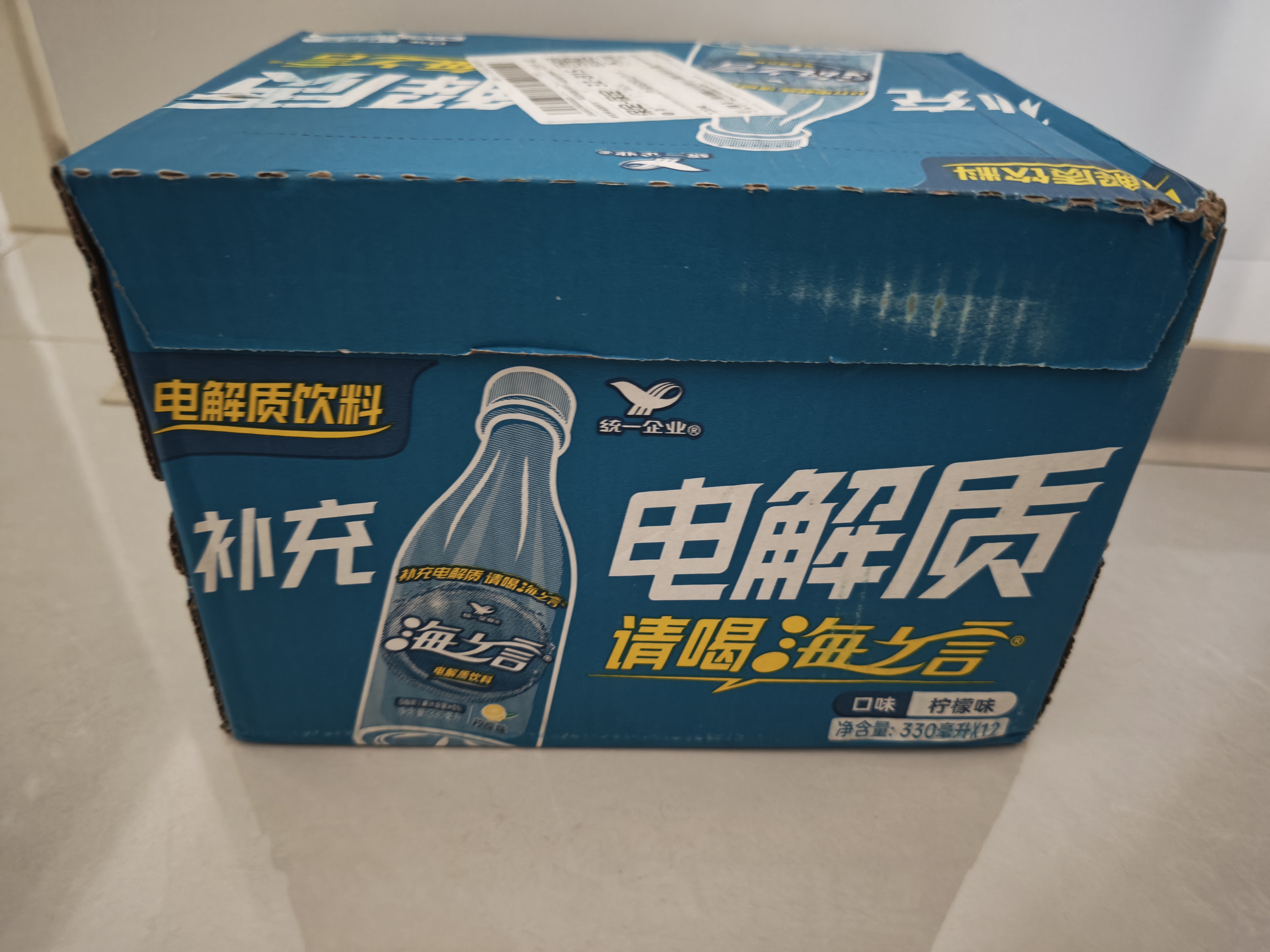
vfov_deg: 58.9
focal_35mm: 23
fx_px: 844
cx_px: 635
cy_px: 476
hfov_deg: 73.9
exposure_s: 1/12
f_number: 1.6
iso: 2500
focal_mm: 6.55
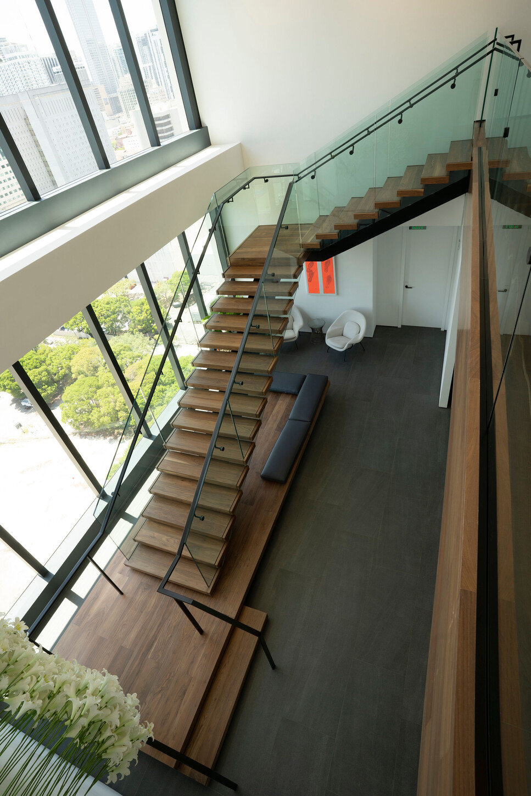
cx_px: 266
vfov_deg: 90.0
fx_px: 398
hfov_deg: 67.4
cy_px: 398
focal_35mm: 18
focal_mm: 18
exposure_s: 1/30
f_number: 9
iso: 160
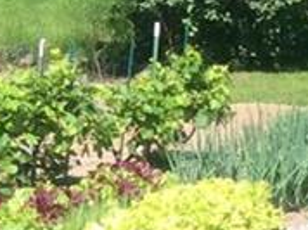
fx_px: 1635
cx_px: -303
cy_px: 102
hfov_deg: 10.0
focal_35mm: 184
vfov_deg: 8.1
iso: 32
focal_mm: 3.3
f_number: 2.4
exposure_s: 1/733
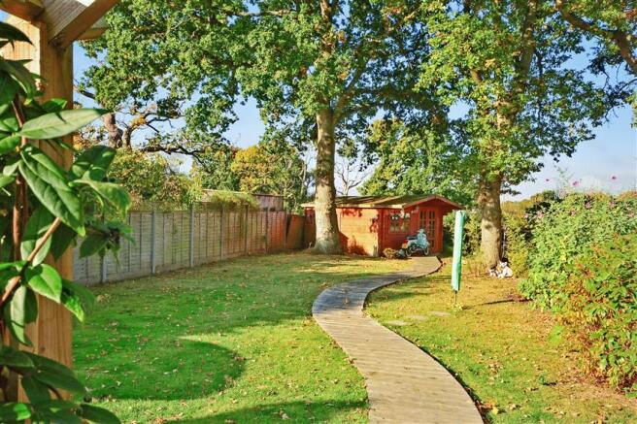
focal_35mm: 30
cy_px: 212
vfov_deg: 43.6
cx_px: 318
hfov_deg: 61.9
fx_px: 531
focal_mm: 20
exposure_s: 1/125
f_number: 7.1
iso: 200
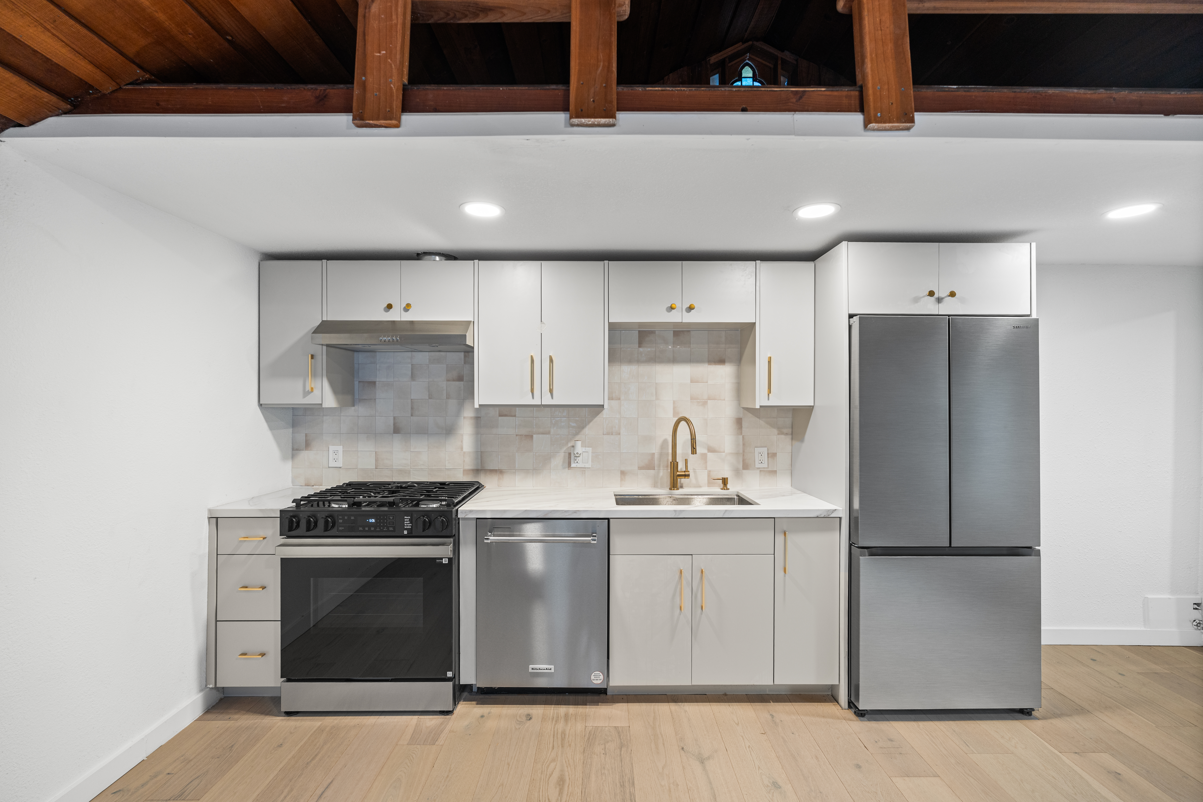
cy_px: 401
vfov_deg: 73.7
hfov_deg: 96.7
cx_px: 602
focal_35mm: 16
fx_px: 535
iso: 320
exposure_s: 1/10
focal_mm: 16
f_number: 4
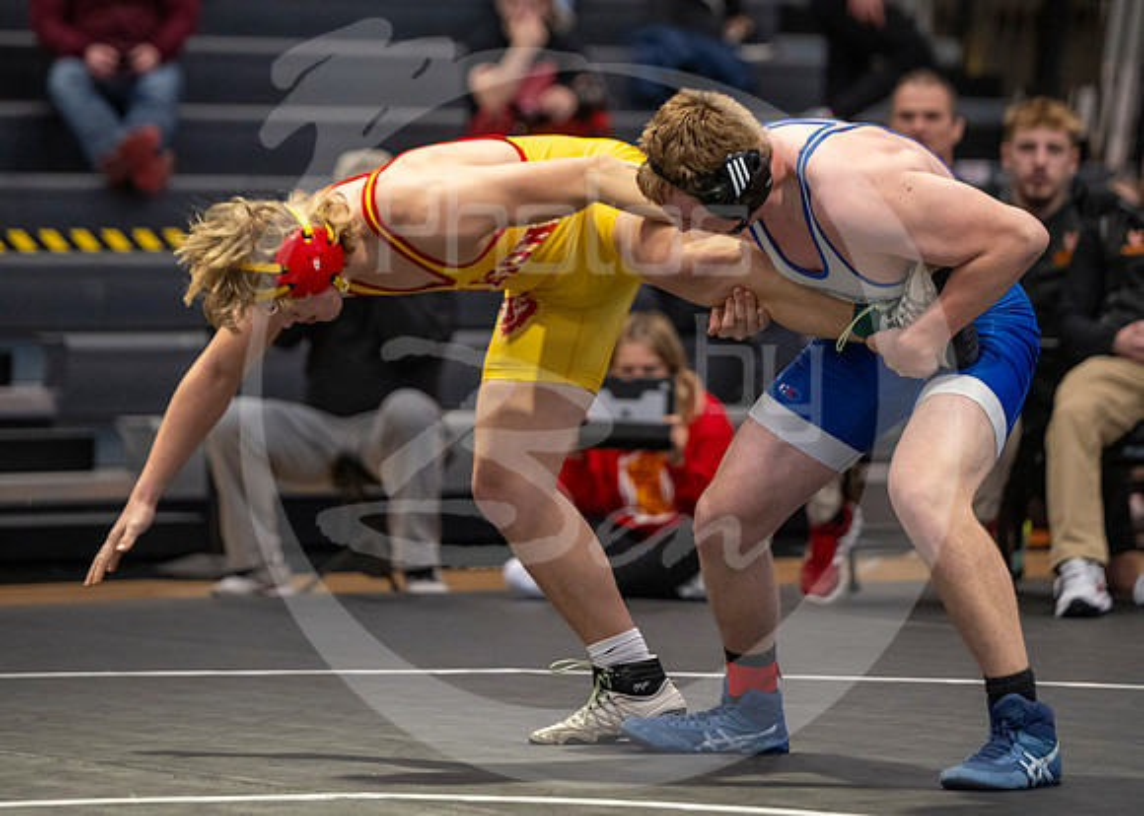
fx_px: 6307
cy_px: 320
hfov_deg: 10.4
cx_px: 599
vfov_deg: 7.4
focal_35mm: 194
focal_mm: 140
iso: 3200
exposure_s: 1/1000
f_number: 2.8
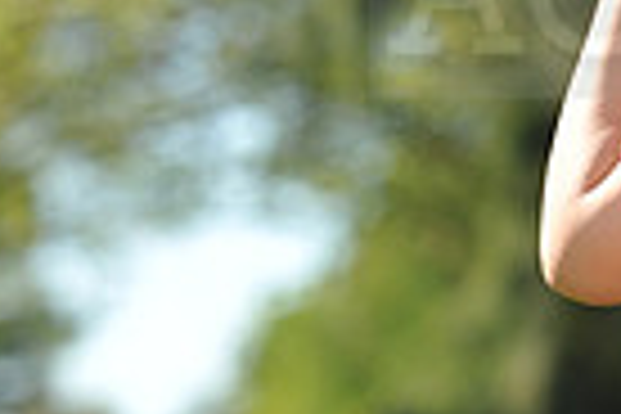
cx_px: 1125
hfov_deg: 3.7
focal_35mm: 548
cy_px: -36
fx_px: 9452
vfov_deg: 2.5
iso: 200
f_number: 5.6
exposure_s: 1/500
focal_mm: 130
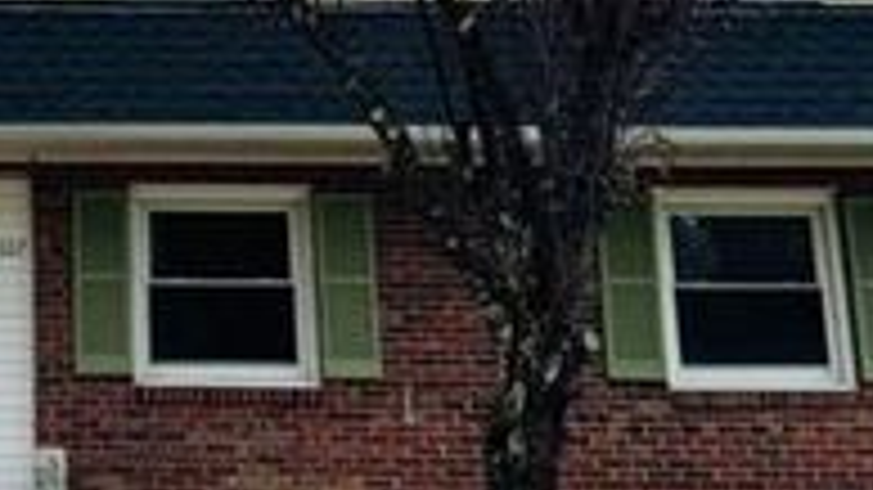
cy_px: -160
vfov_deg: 13.0
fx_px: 2083
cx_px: -36
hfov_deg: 22.6
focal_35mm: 90
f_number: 1.78
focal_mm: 6.76
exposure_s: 1/7092
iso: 80
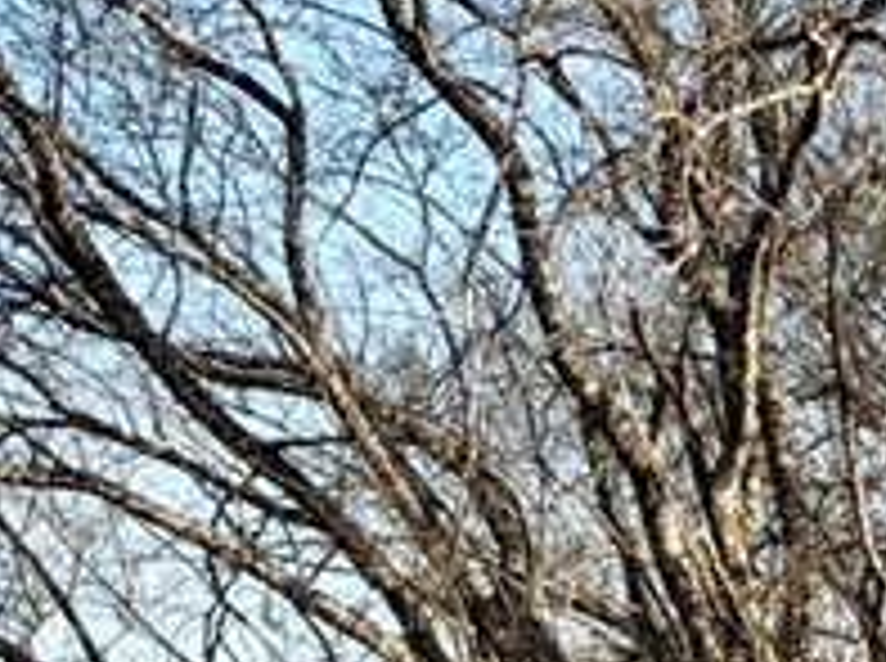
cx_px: 1291
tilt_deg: +5.3
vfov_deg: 5.9
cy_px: 405
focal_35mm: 250
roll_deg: +0.8
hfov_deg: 7.8
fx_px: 6387
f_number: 1.78
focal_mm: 6.76
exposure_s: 1/3704
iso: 64
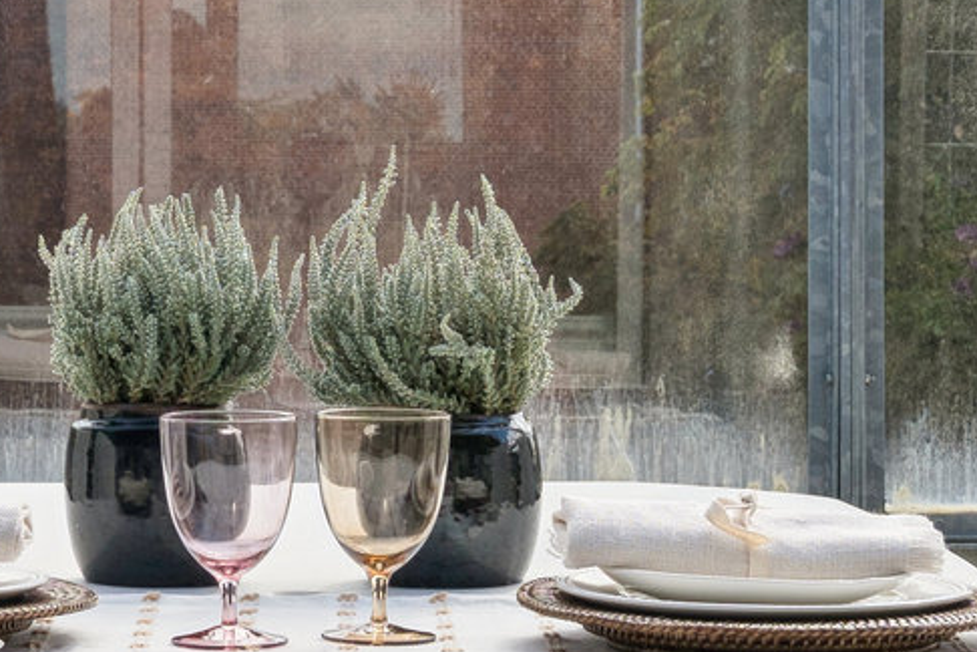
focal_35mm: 182
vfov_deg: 7.5
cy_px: 213
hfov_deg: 11.3
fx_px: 4941
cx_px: 283
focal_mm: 29.5
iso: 160
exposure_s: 1/250
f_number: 8
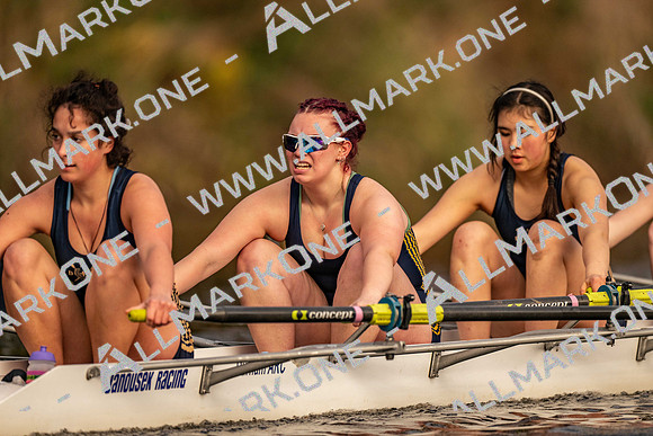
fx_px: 10885
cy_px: 218
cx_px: 326
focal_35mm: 600
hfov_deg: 3.4
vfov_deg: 2.3
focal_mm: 600
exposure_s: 1/2500
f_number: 4
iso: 1100
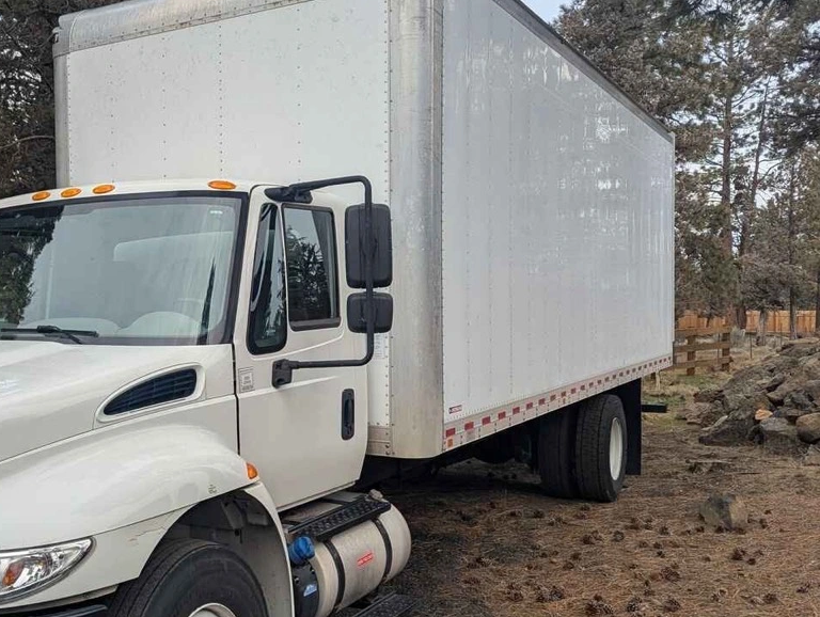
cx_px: 207
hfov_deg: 45.2
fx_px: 949
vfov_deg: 36.0
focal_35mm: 40
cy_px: 334
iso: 44
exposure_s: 1/976
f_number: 1.85
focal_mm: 6.81
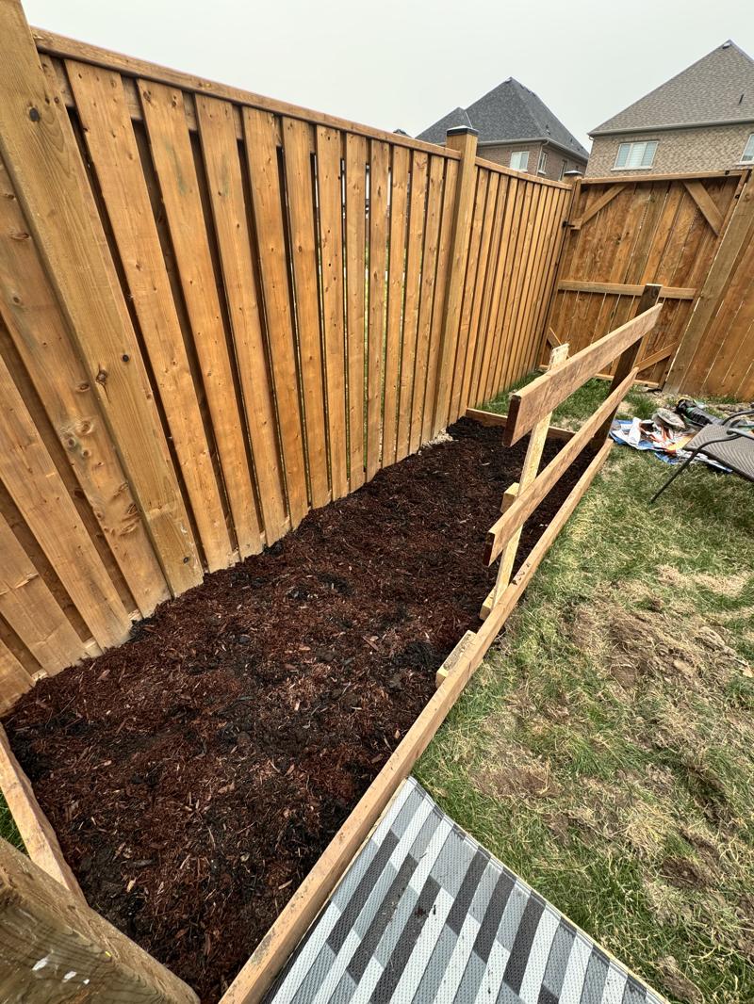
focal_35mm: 14
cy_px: 502
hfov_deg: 85.7
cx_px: 377
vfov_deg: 102.1
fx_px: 406
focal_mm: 2.22
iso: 40
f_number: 2.2
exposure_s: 1/170
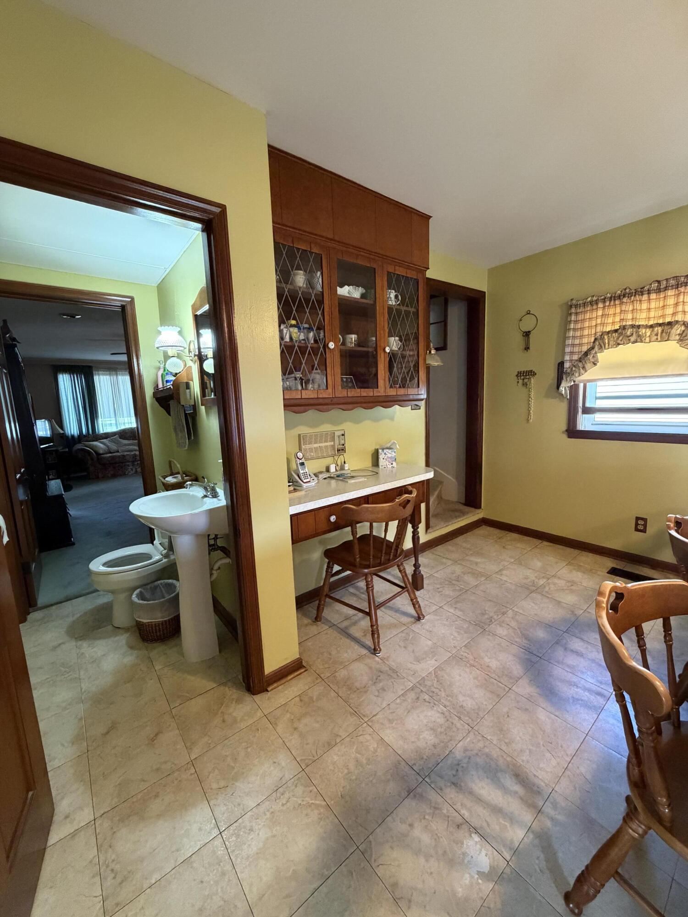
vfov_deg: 102.1
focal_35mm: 14
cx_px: 344
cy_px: 458
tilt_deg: -8.8
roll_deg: +2.1
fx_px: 371
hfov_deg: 85.7
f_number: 2.2
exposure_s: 1/60
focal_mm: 2.22
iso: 500
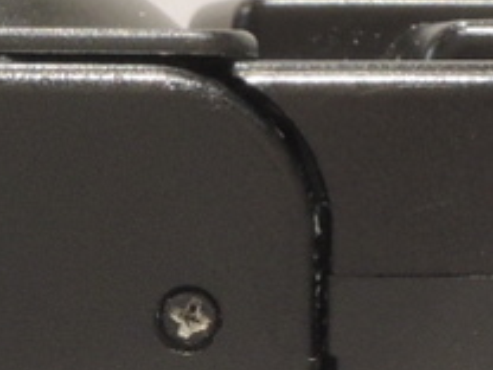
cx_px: -360
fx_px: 3689
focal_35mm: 259
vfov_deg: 5.7
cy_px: 389
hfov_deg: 7.4
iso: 400
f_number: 6.3
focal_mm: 8.1
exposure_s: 1/25
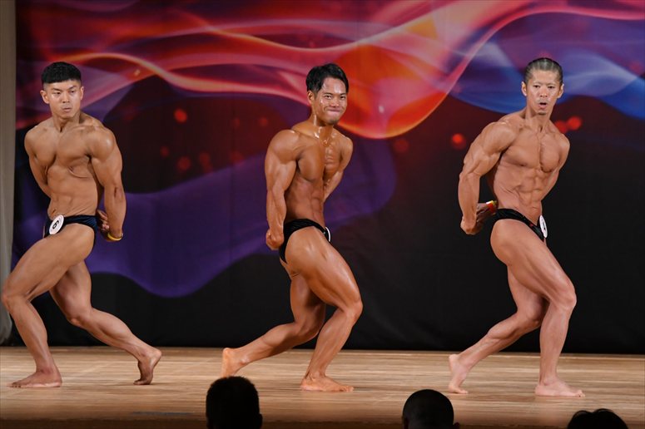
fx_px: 4567
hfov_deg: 8.1
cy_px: 214
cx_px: 322
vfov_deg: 5.4
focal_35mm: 255
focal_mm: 170
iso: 3200
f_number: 5.6
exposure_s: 1/400
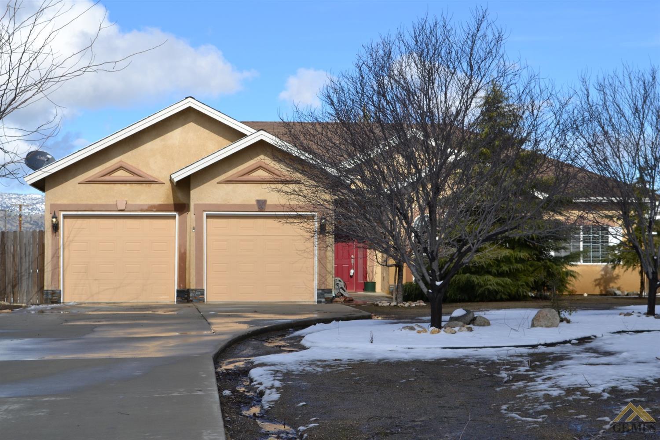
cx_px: 330
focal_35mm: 66
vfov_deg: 20.6
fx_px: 1210
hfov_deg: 30.5
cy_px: 220
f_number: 10
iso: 100
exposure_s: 1/200
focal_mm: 44
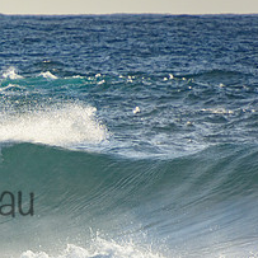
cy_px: 186
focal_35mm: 1419
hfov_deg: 1.2
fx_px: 11965
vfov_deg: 1.2
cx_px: -100
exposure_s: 1/2000
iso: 280
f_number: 5.6
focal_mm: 390
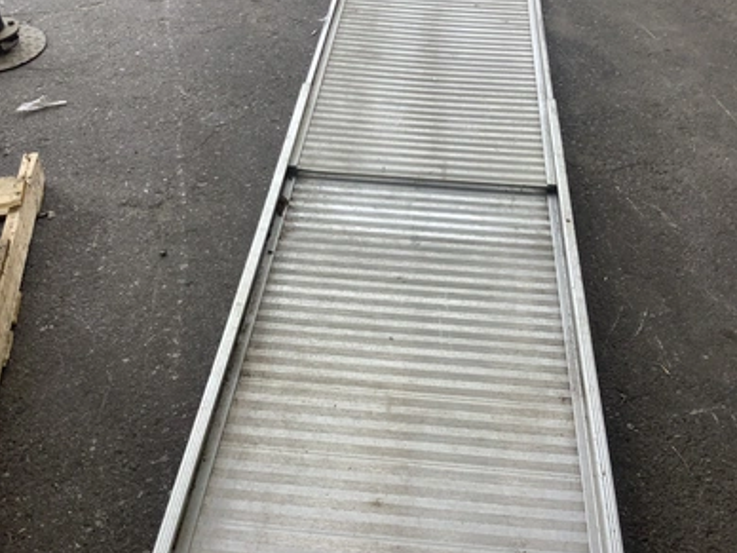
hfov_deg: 56.8
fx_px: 681
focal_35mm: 32
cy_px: 277
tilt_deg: -49.2
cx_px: 378
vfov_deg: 44.2
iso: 25
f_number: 2.4
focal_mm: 3.3
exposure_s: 1/301
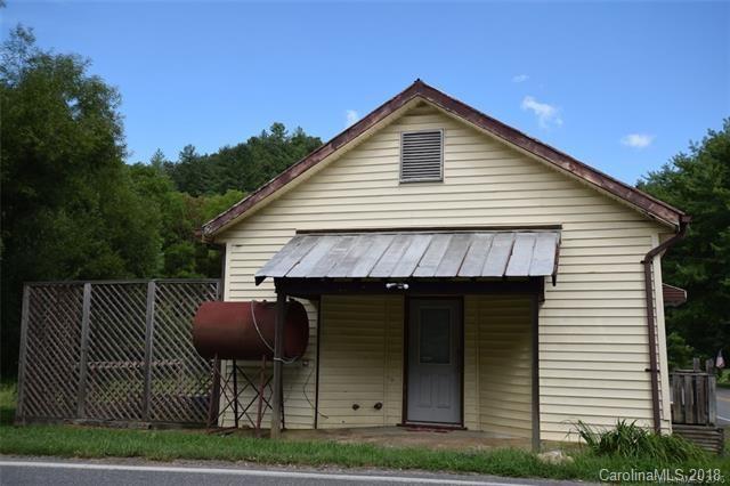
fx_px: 730
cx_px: 365
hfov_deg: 53.2
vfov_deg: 36.8
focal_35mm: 36
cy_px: 243
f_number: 8
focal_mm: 24
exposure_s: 1/250
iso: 200
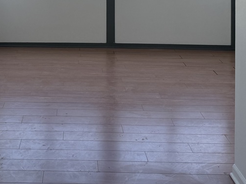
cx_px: 62
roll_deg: -0.2
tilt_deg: -0.9
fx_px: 490
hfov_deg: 27.8
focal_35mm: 69
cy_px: -64
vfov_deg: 19.4
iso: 100
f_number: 1.78
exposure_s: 1/333
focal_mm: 6.76
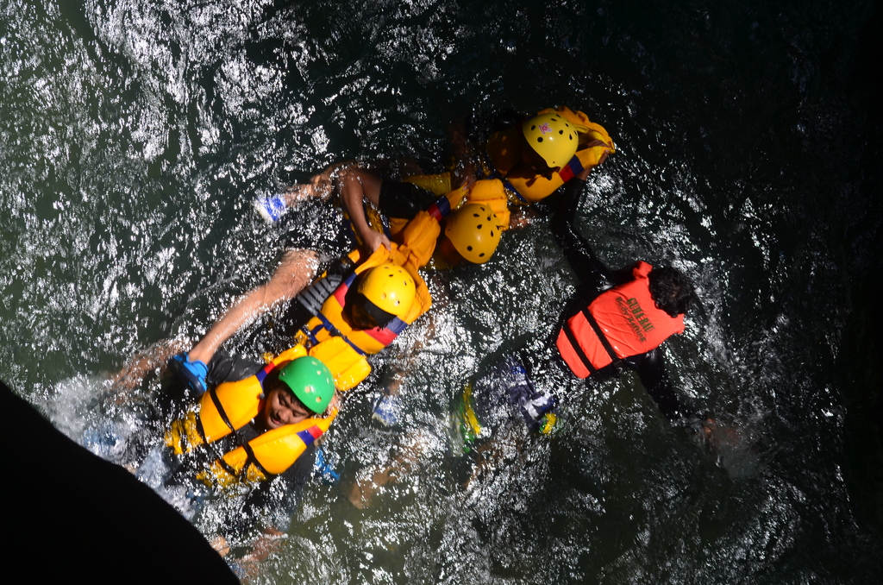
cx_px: 442
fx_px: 2019
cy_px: 292
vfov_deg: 16.5
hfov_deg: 24.7
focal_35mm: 82
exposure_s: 1/125
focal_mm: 55
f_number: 11
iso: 110
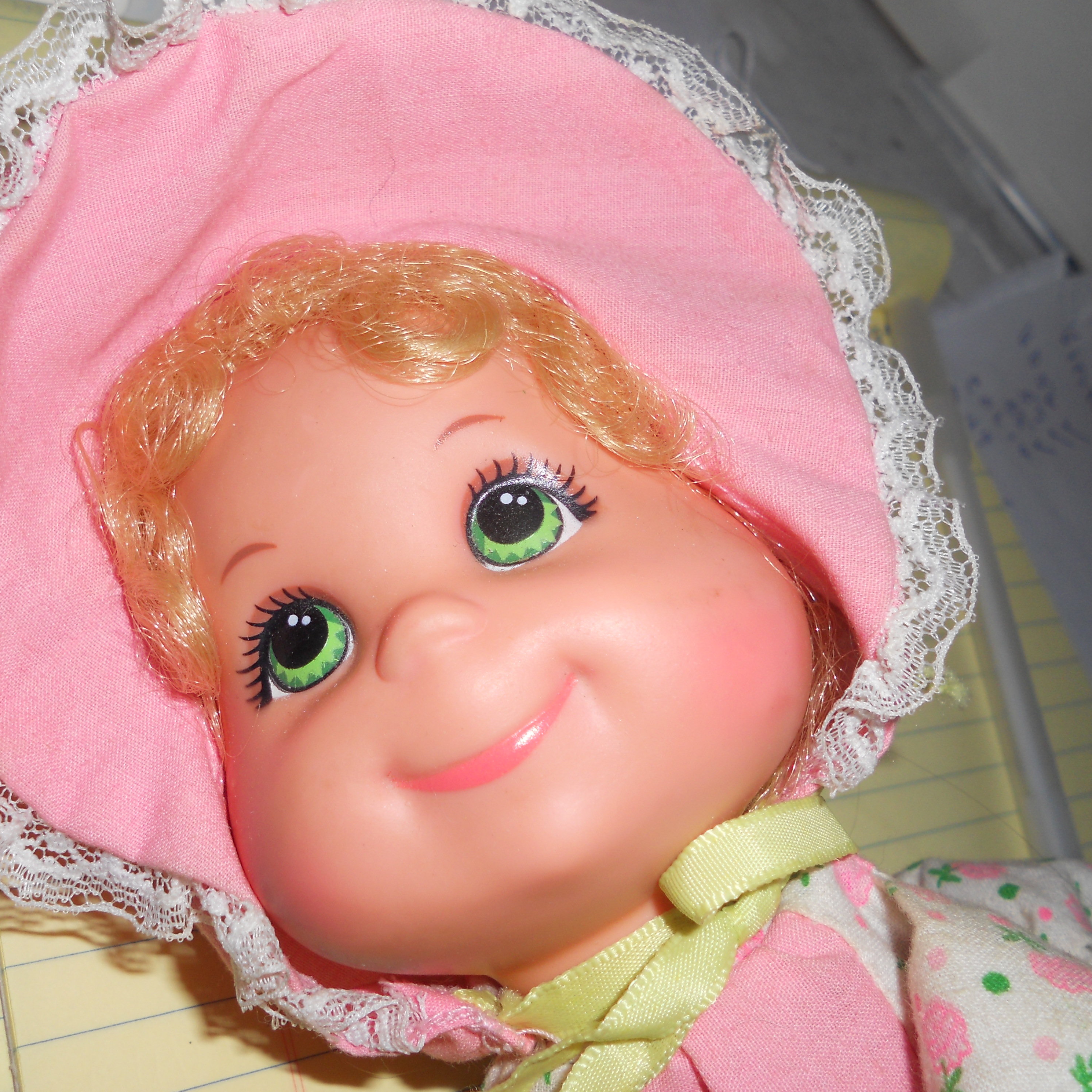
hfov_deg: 43.6
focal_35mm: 38
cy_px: 547
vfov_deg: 43.9
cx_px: 427
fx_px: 1356
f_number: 8.8
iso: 80
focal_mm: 5.8
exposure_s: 1/25
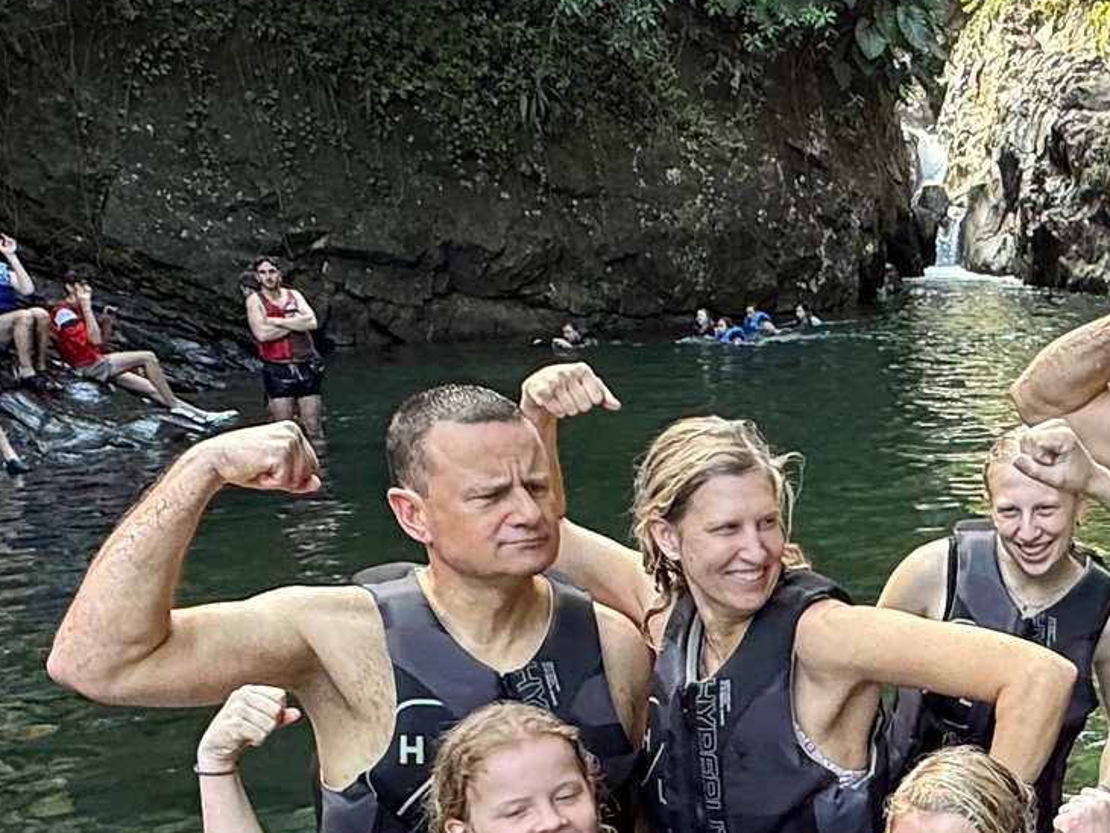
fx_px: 1572
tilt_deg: -17.3
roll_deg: -0.3
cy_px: 780
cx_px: 1095
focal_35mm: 49
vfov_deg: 28.3
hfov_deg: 35.4
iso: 100
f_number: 2.2
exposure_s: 1/99
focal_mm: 2.22
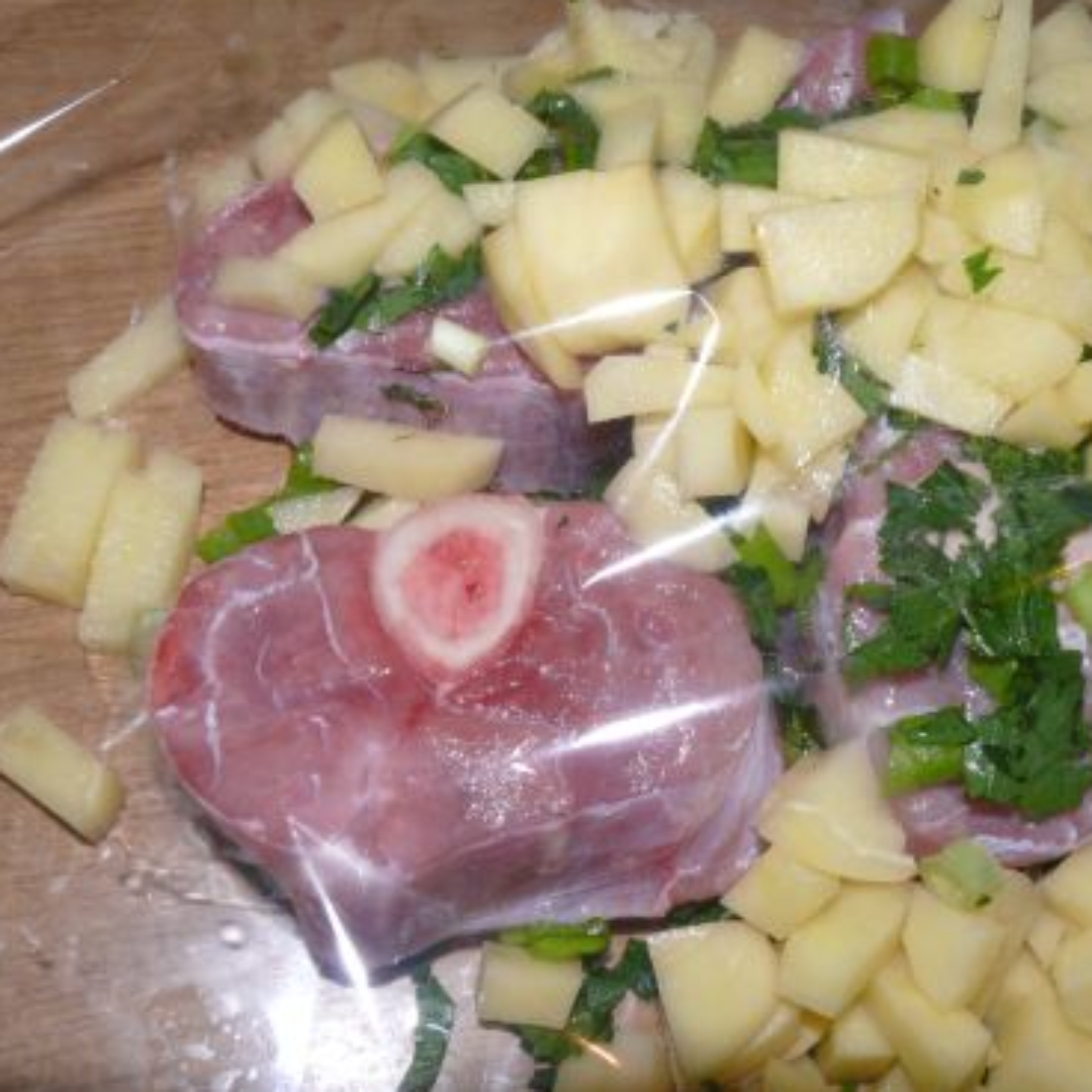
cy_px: 546
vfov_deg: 40.0
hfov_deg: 39.8
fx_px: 1499
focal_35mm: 42
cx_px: 682
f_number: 10
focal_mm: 7.4
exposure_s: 1/30
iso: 100
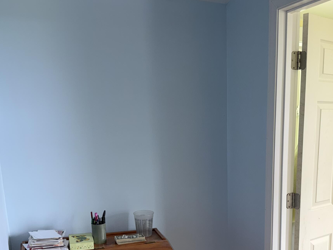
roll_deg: +0.2
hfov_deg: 43.8
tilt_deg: -14.0
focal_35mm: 42
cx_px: 235
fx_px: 404
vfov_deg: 33.0
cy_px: 213
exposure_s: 1/45
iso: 100
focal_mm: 6.76
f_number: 1.78
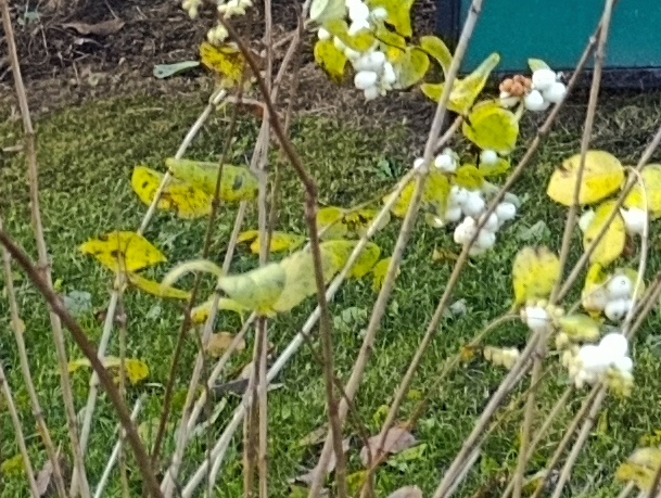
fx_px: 2946
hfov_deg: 10.0
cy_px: -968
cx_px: 1916
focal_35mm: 154
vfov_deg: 8.3
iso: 149
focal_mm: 6.11
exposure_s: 1/100
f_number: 1.65
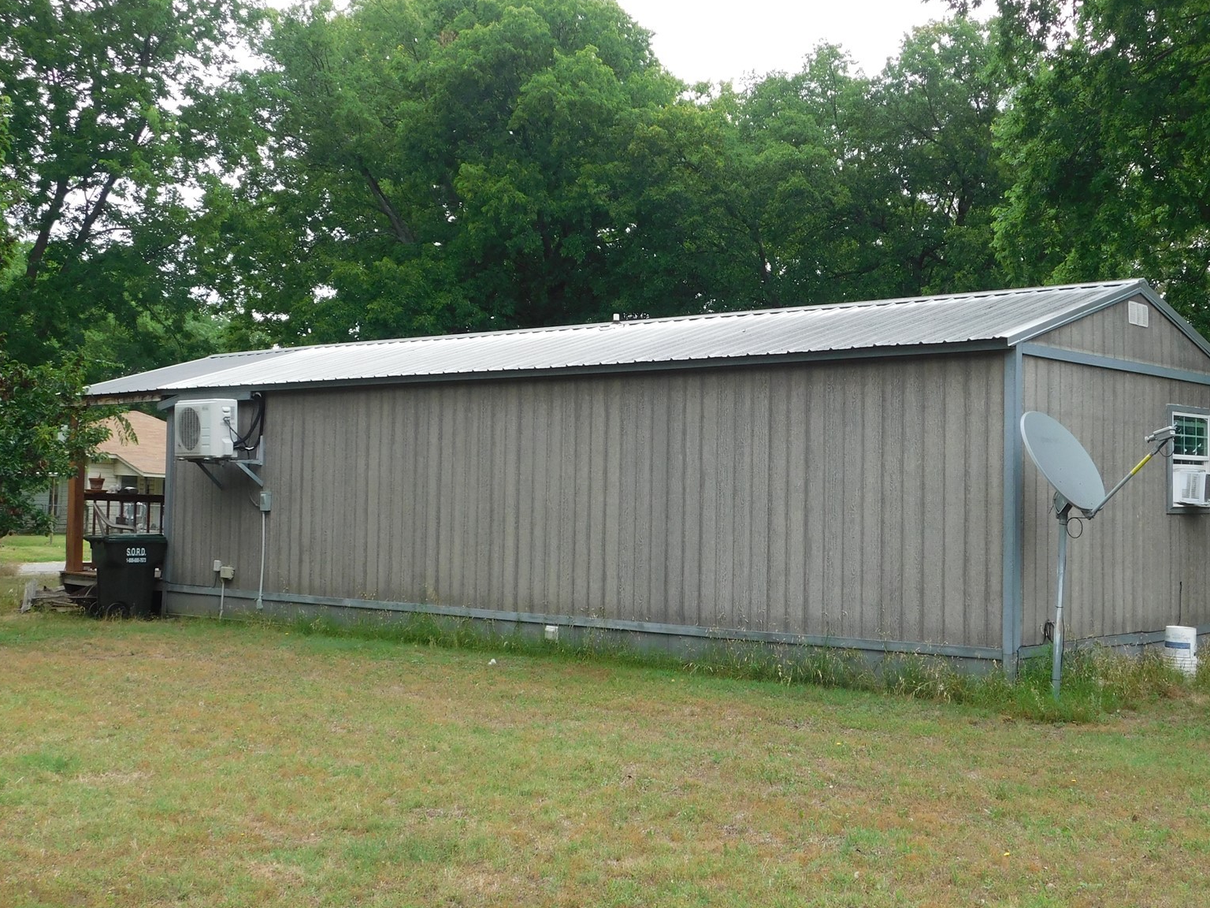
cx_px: 745
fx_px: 1573
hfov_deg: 41.8
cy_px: 430
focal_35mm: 45
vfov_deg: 32.2
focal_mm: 6.3
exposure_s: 1/320
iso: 125
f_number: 3.5
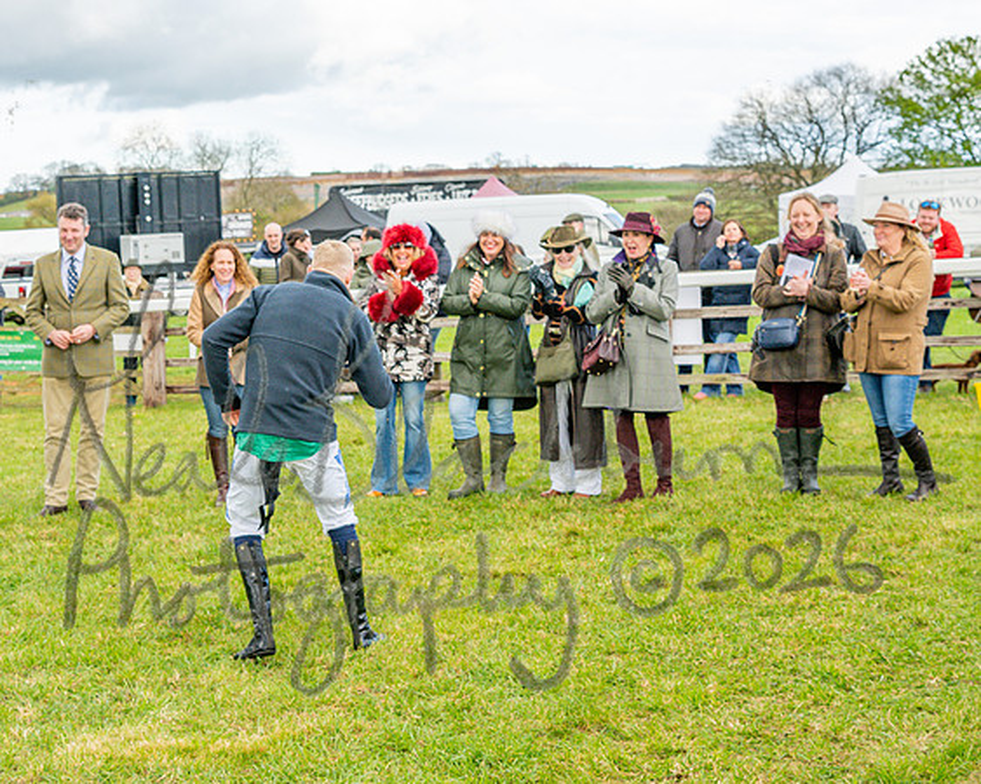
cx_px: 306
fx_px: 1811
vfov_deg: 24.4
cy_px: 431
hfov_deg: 30.0
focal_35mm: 62
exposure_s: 1/800
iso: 400
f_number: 5
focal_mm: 38
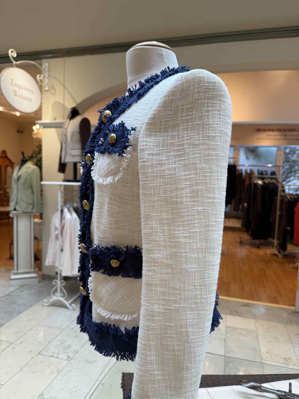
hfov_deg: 56.8
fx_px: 276
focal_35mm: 24
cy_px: 200
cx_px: 150
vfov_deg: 71.6
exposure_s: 1/100
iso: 50
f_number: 1.8
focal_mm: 6.8
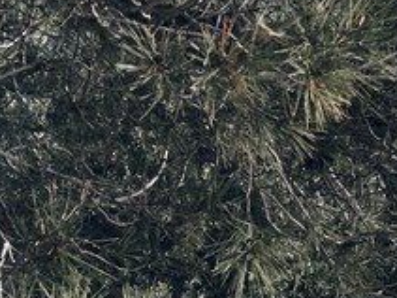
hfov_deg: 7.1
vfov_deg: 5.0
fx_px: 3129
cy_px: 1077
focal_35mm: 273
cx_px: 689
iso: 1600
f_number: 8
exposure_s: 1/160
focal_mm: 44.9
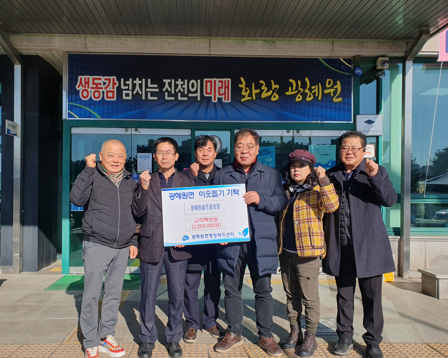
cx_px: 212
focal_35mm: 29
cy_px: 189
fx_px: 385
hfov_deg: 60.4
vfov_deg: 50.0
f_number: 2.4
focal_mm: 4.32
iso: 50
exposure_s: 1/2200
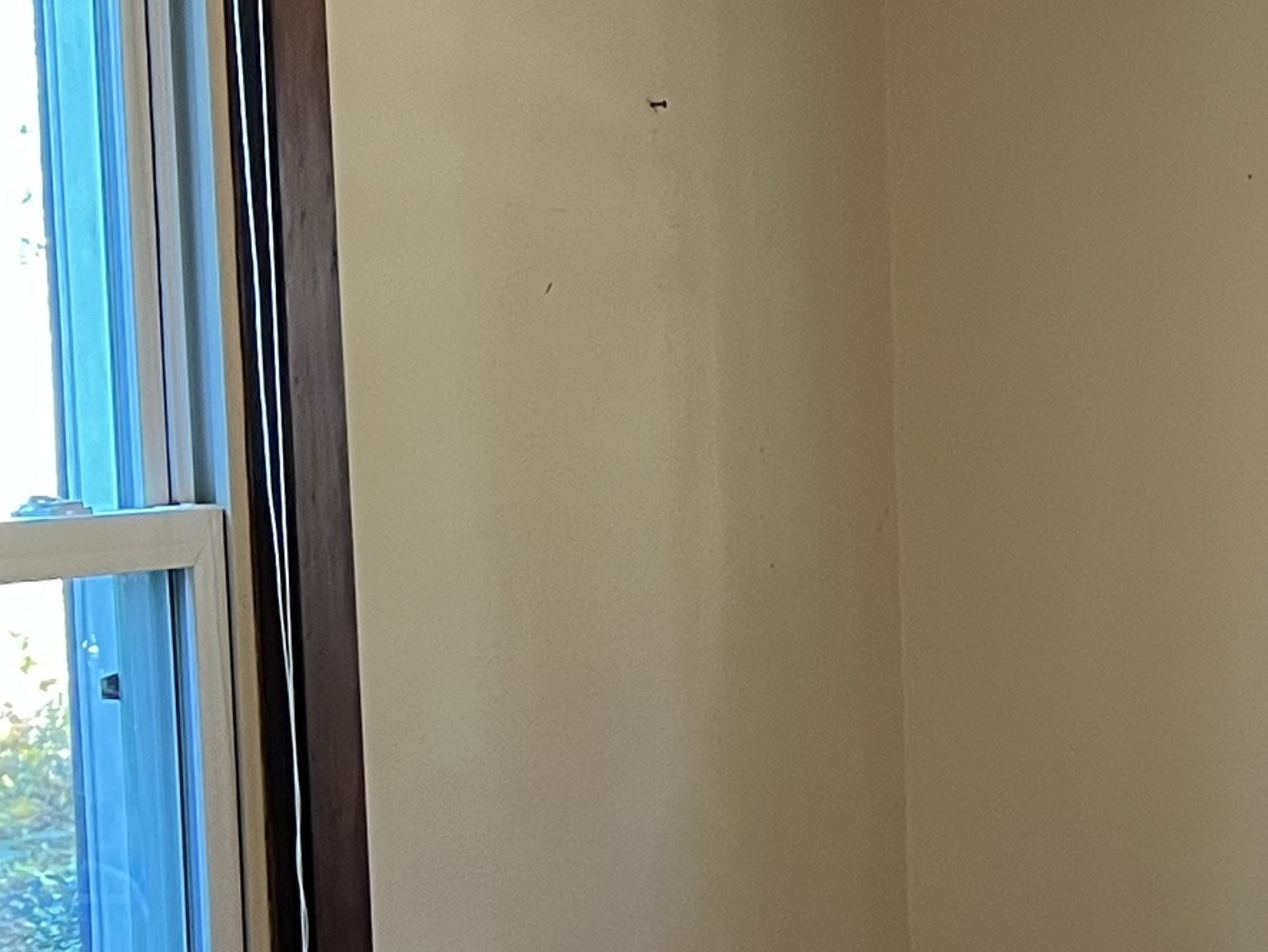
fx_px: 3298
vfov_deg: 16.3
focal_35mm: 90
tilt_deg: -6.2
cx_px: 2160
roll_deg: -0.4
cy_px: 733
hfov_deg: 18.1
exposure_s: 1/60
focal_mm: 5.7
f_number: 1.5
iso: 200
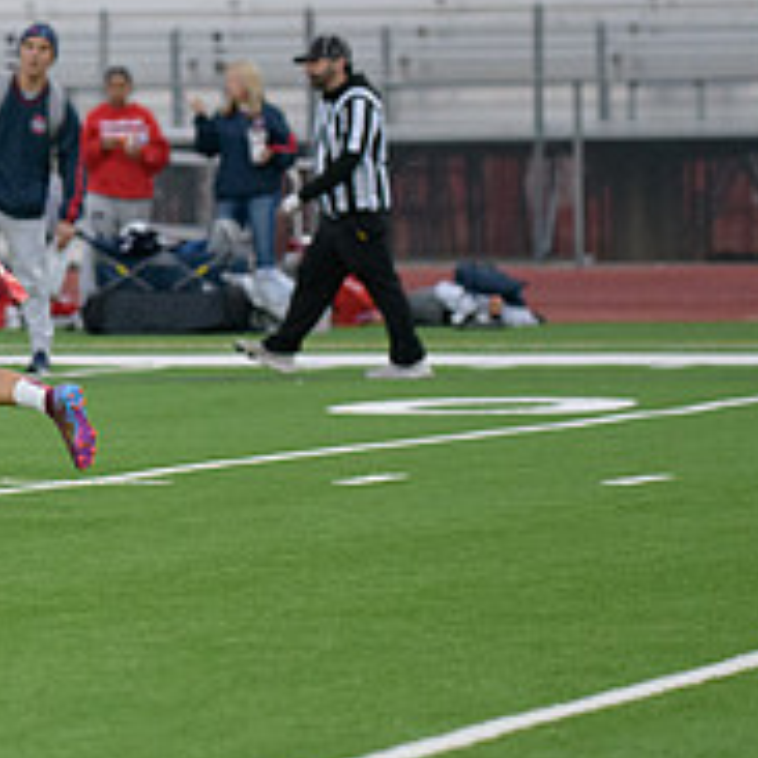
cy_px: 292
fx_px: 9662
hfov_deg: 4.5
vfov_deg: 4.5
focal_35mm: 390
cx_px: -203
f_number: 2.8
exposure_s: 1/3200
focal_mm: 145
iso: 3600
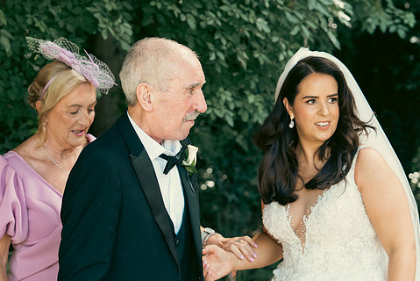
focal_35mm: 109
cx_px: 196
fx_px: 1272
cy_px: 164
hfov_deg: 18.7
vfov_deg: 12.6
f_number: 3.5
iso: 500
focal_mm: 60
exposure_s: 1/200
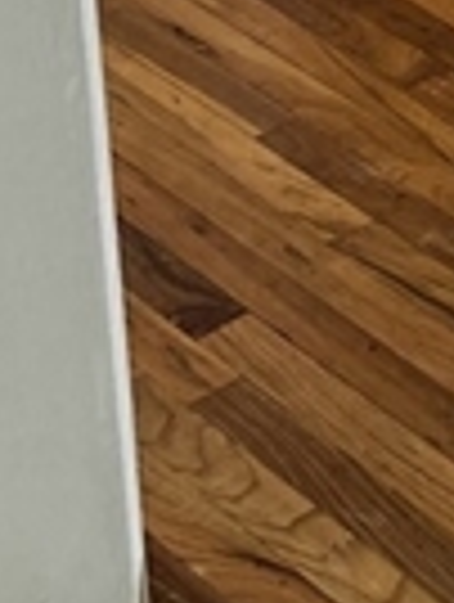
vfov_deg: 12.0
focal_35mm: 149
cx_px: 1236
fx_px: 2597
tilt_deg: -17.5
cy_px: -544
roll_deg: -2.1
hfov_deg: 8.7
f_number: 1.5
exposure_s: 1/120
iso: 125
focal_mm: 5.7
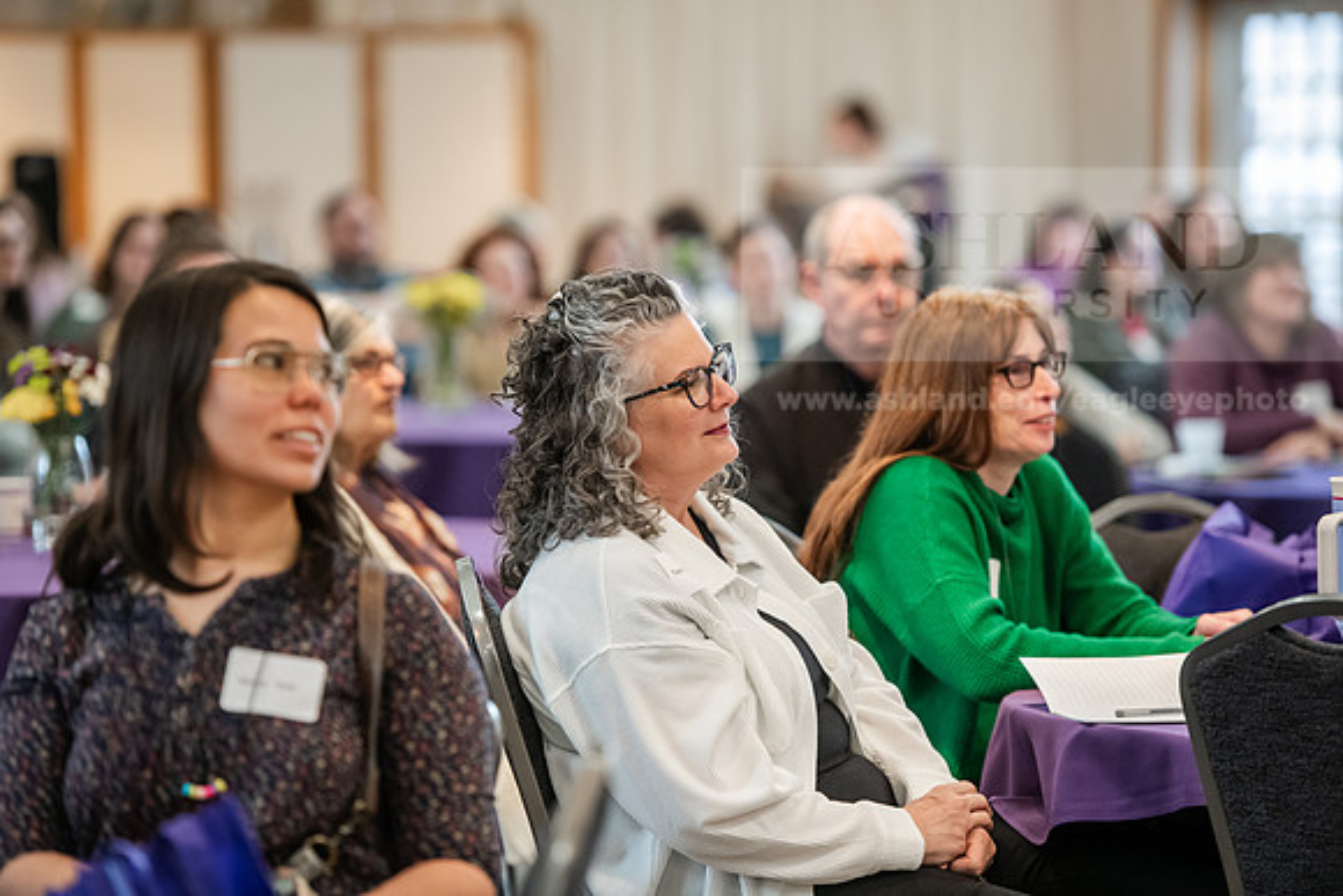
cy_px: 448
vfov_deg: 8.6
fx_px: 5970
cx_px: 672
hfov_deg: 12.8
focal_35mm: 160
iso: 2000
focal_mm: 160
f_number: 3.2
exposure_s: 1/160
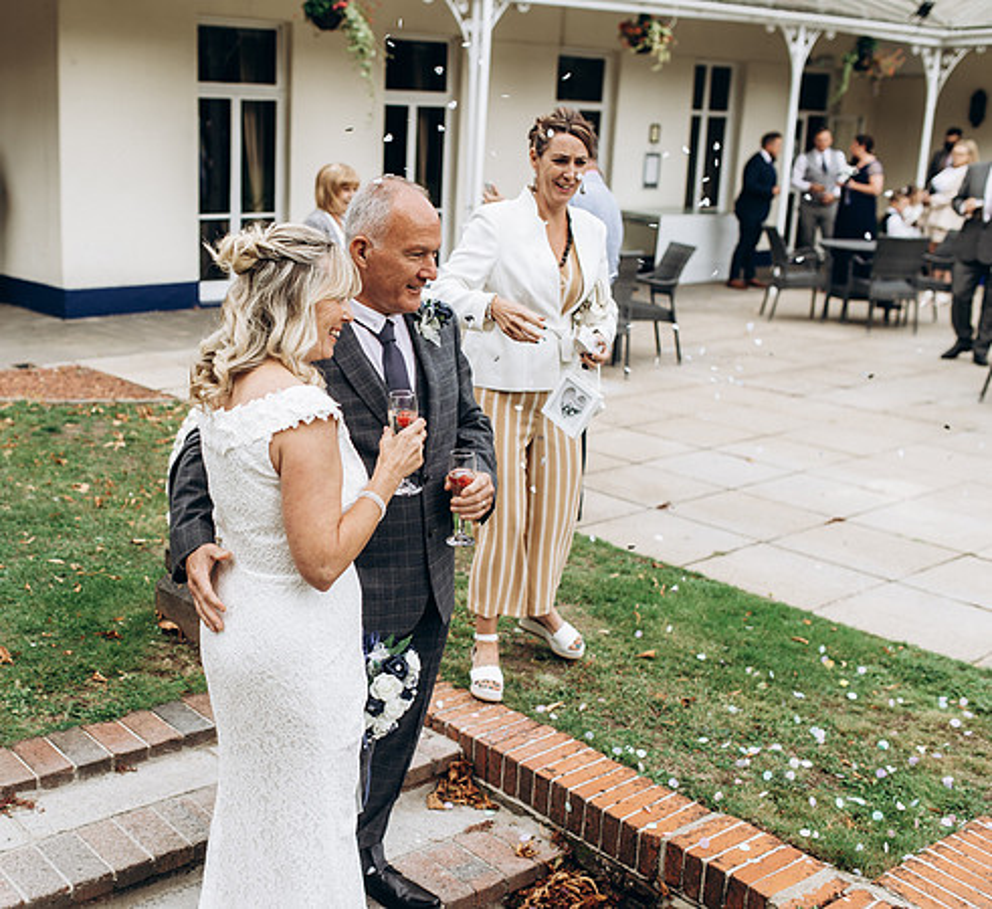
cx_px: 309
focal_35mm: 43
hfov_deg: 40.3
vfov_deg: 37.8
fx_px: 1327
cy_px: 454
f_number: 2.8
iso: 100
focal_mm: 35
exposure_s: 1/640
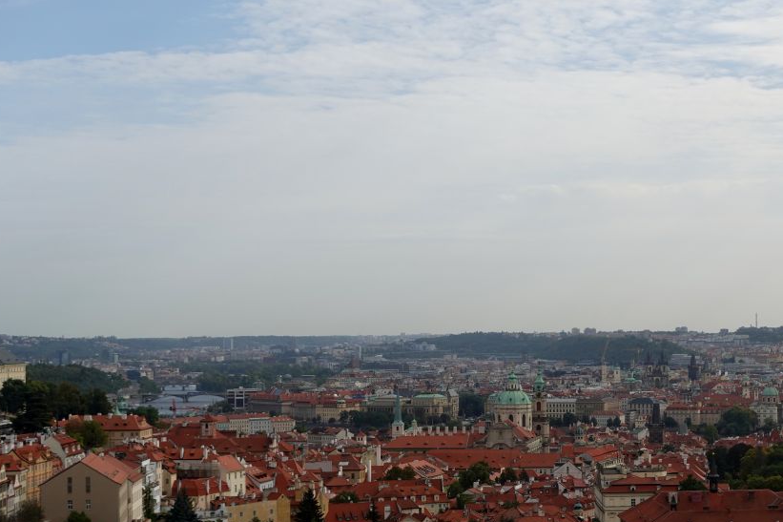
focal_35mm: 76
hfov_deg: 26.4
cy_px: 304
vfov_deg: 17.9
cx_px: 558
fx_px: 1653
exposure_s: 1/500
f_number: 5.6
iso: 125
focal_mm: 19.57
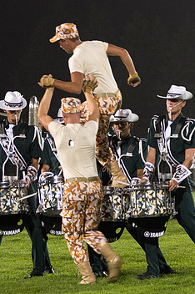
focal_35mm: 257
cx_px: 132
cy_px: 127
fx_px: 2092
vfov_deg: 8.0
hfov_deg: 5.3
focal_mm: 98
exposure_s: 1/160
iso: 4000
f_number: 4.5
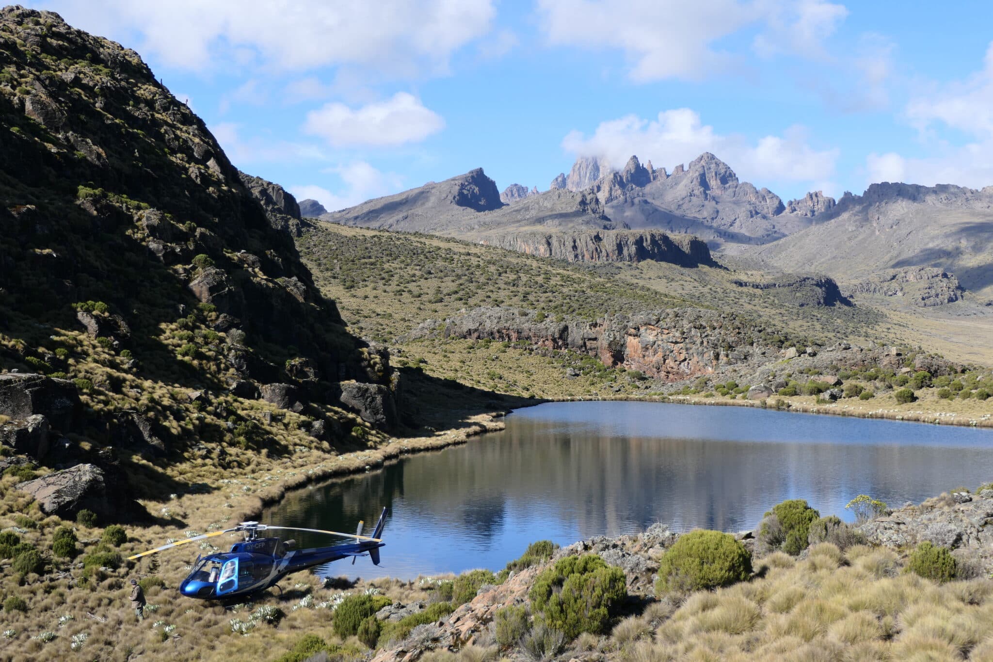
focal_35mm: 50
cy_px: 331
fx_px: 1379
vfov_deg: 27.0
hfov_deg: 39.6
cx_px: 496
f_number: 4
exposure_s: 1/800
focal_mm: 18.3
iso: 125
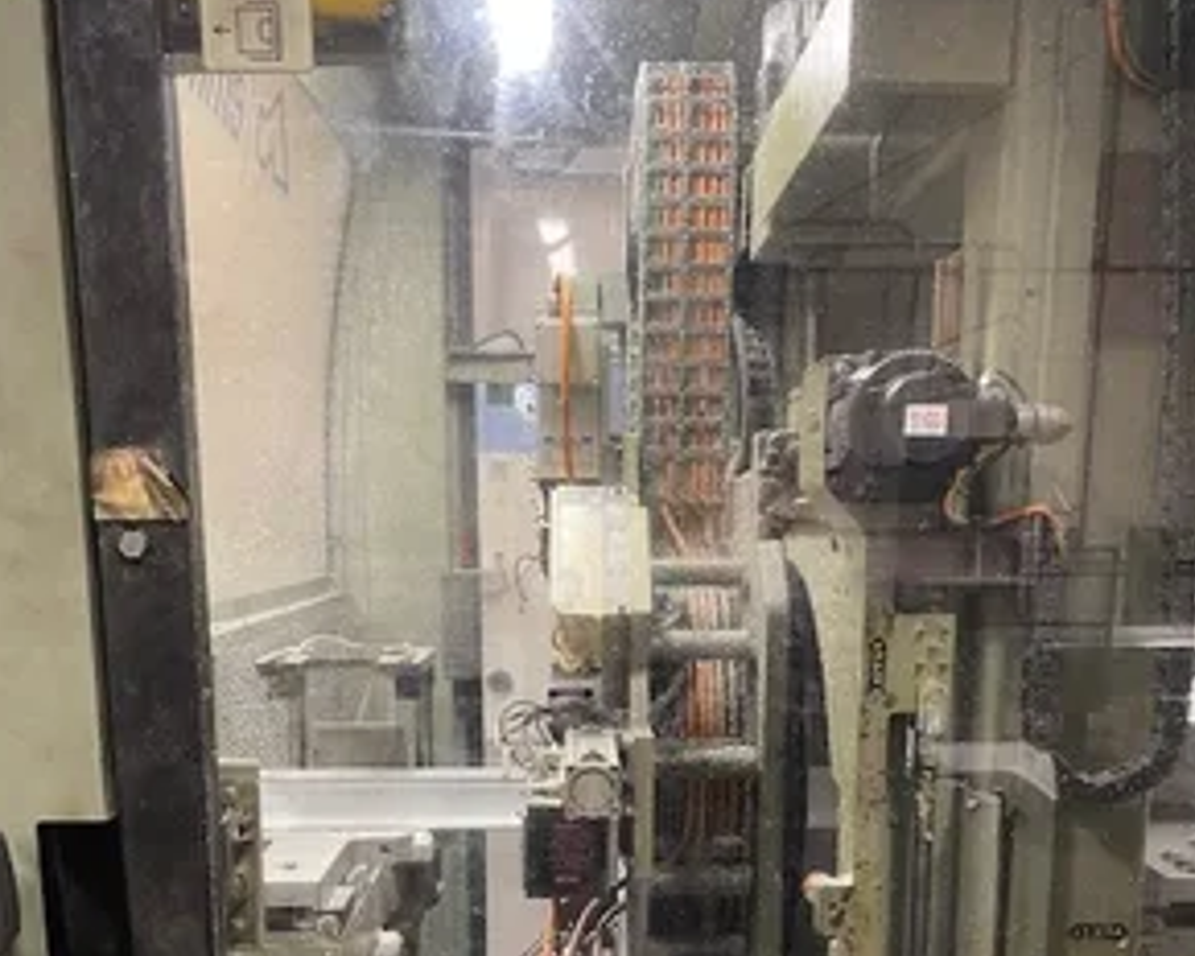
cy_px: 729
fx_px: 1238
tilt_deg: -9.2
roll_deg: +0.5
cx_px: 593
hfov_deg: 51.5
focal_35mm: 35
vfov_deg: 40.9
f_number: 1.8
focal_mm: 4.25
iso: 200
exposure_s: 1/60
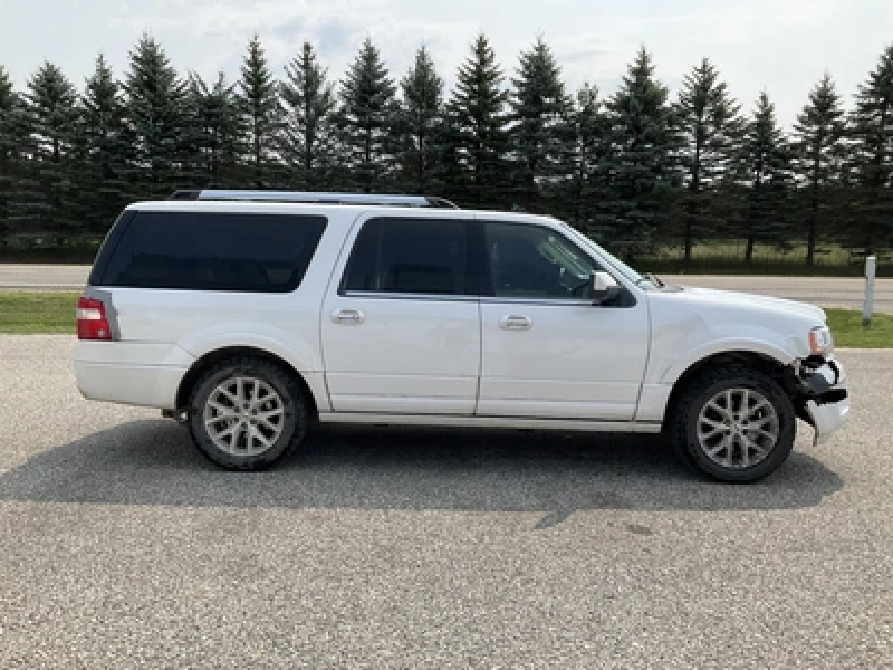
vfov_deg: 48.2
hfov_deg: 61.7
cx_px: 446
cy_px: 335
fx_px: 748
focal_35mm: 29
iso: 25
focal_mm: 3
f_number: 1.8
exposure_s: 1/1675
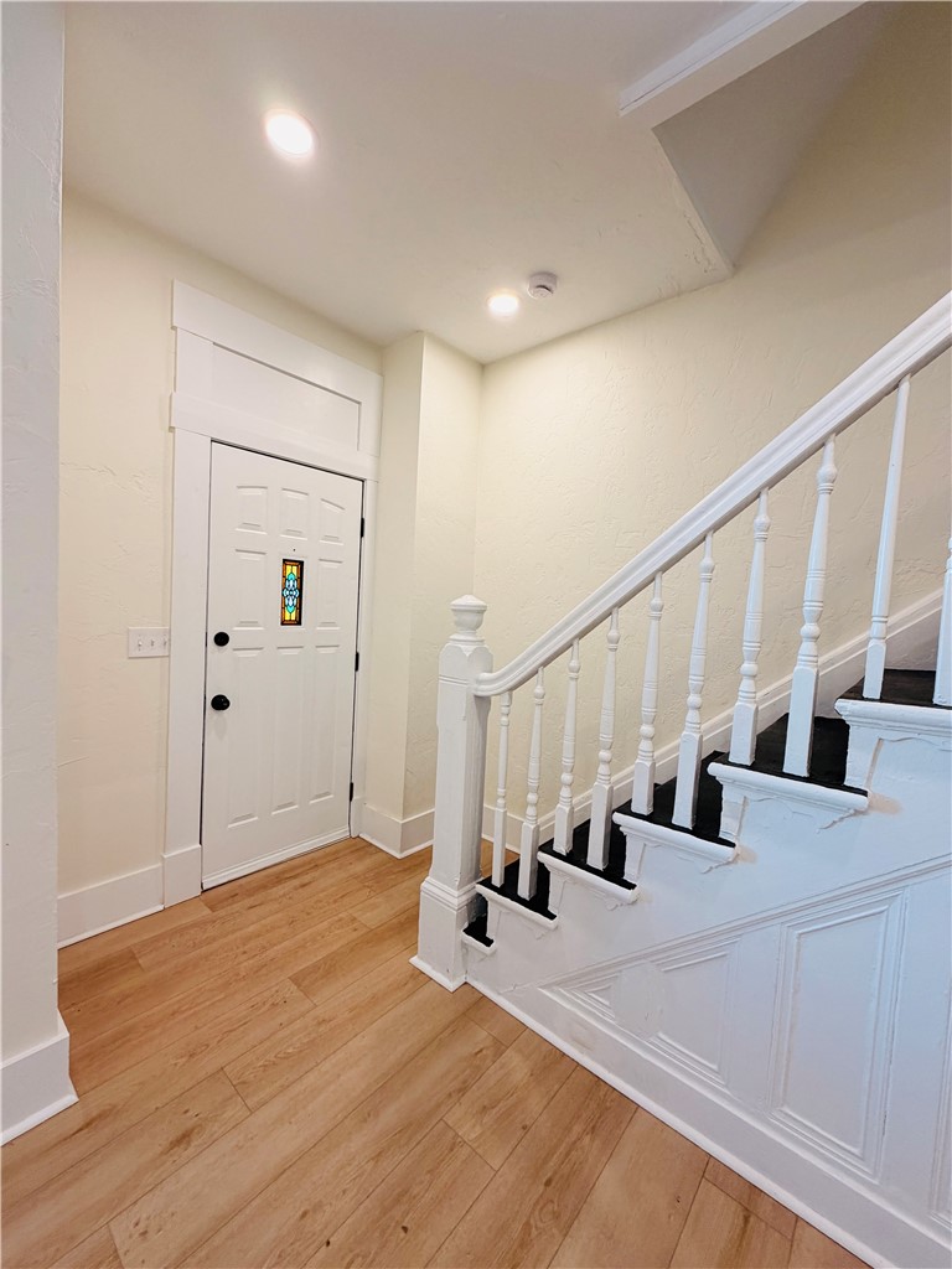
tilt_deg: -2.9
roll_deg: -2.8
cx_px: 476
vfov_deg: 102.1
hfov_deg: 85.7
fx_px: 513
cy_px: 634
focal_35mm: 14
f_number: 2.2
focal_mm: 2.22
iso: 200
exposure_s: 1/120
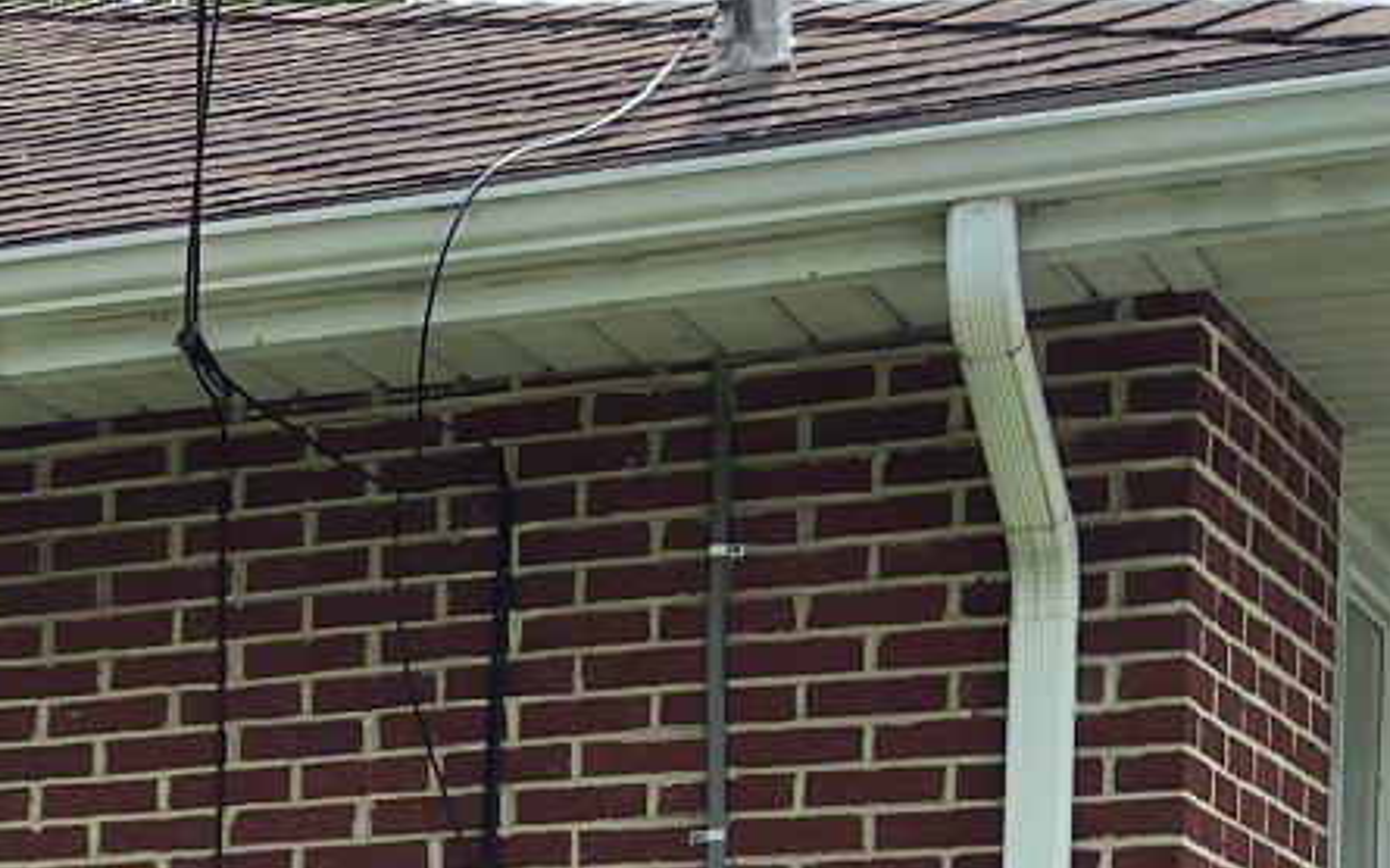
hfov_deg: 14.9
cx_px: -1128
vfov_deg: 10.2
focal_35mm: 122
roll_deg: -0.5
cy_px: 1546
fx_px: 4621
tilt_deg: -2.2
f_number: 1.6
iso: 32
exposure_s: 1/1553
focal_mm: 5.1
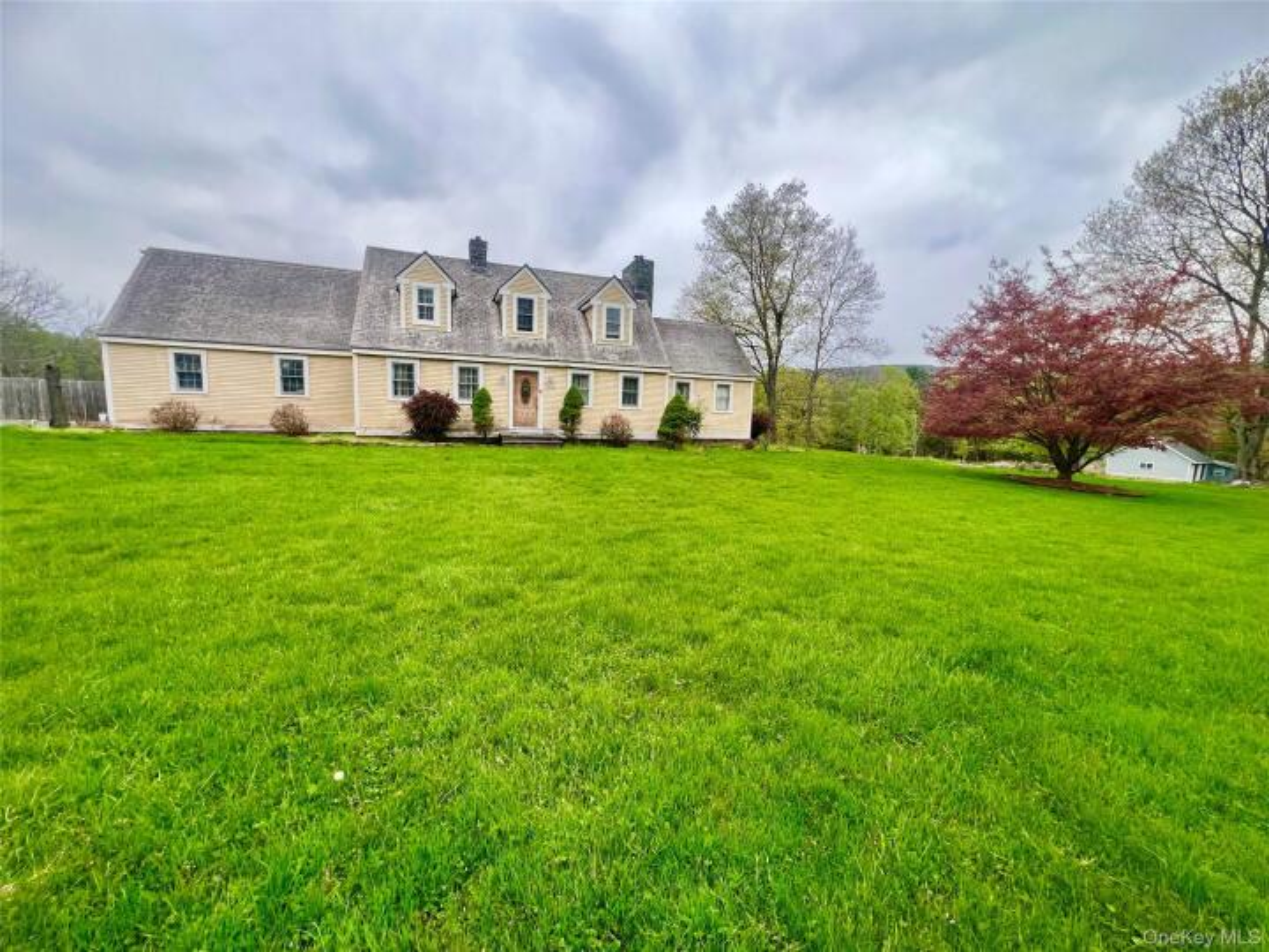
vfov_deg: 89.9
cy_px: 476
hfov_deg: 106.2
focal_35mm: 13
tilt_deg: -7.6
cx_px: 634
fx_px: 477
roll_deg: -2.4
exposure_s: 1/99
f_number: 1.8
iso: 64
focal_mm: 1.57
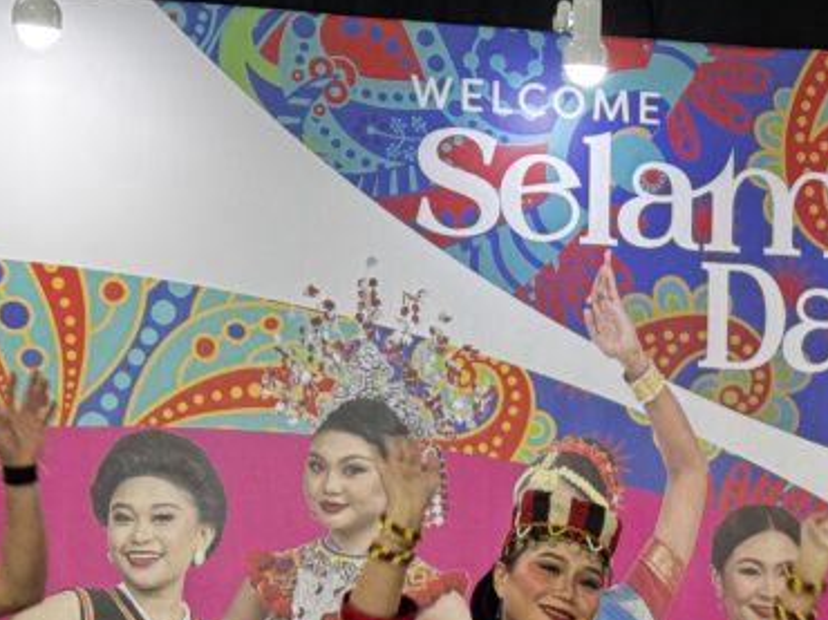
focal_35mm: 133
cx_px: 832
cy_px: 797
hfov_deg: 14.6
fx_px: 3179
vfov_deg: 10.9
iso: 125
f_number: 1.78
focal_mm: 6.76
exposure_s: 1/50
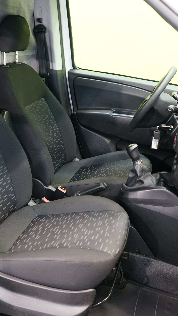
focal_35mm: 46
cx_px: 57
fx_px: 386
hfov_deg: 25.8
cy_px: 159
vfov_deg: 44.6
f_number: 3.5
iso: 1600
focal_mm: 29
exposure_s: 1/30
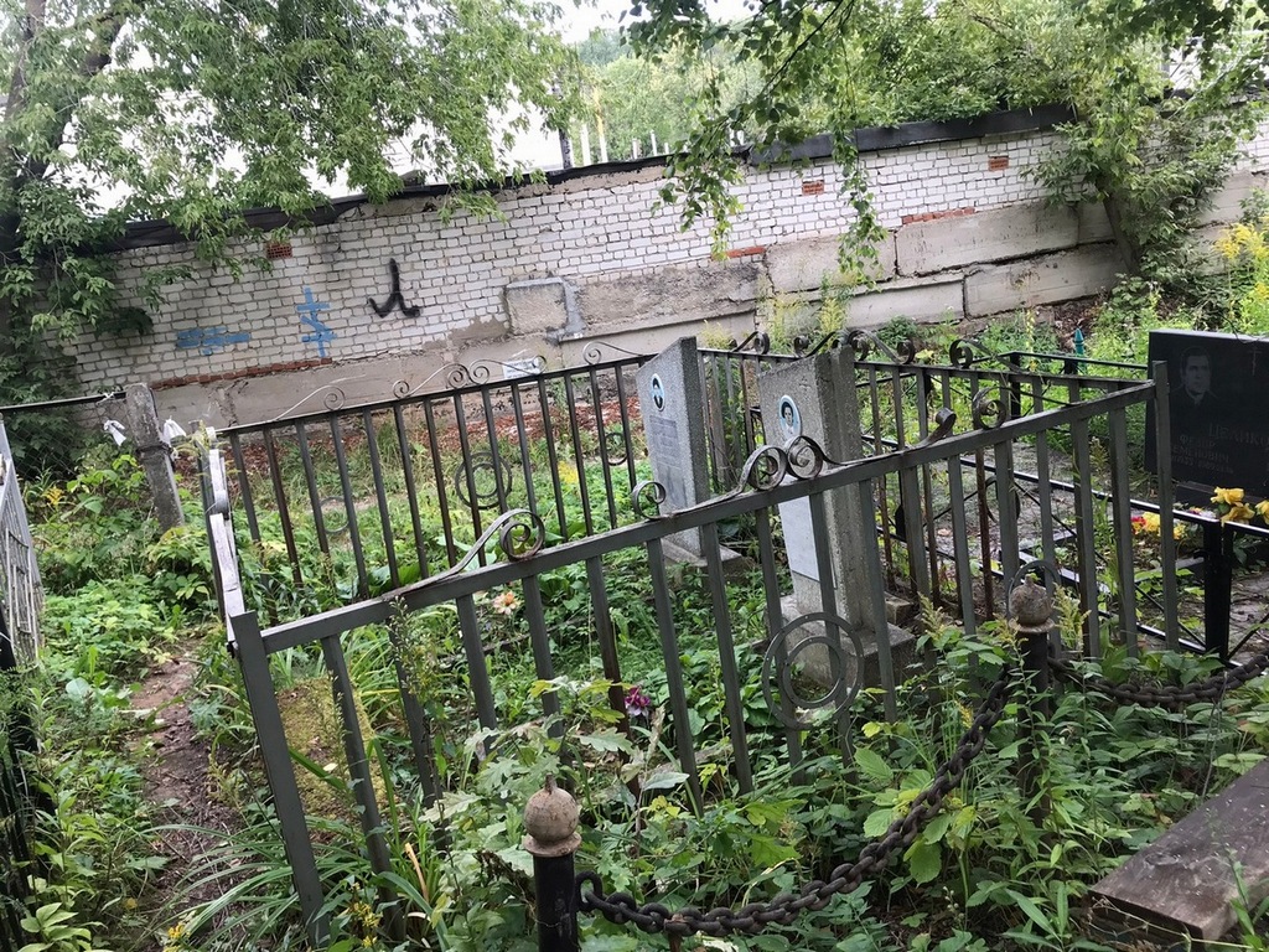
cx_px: 634
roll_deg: +8.1
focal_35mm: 28
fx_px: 1026
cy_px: 476
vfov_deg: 49.7
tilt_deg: -17.9
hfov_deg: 63.4
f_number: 1.8
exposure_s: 1/100
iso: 25
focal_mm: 3.99
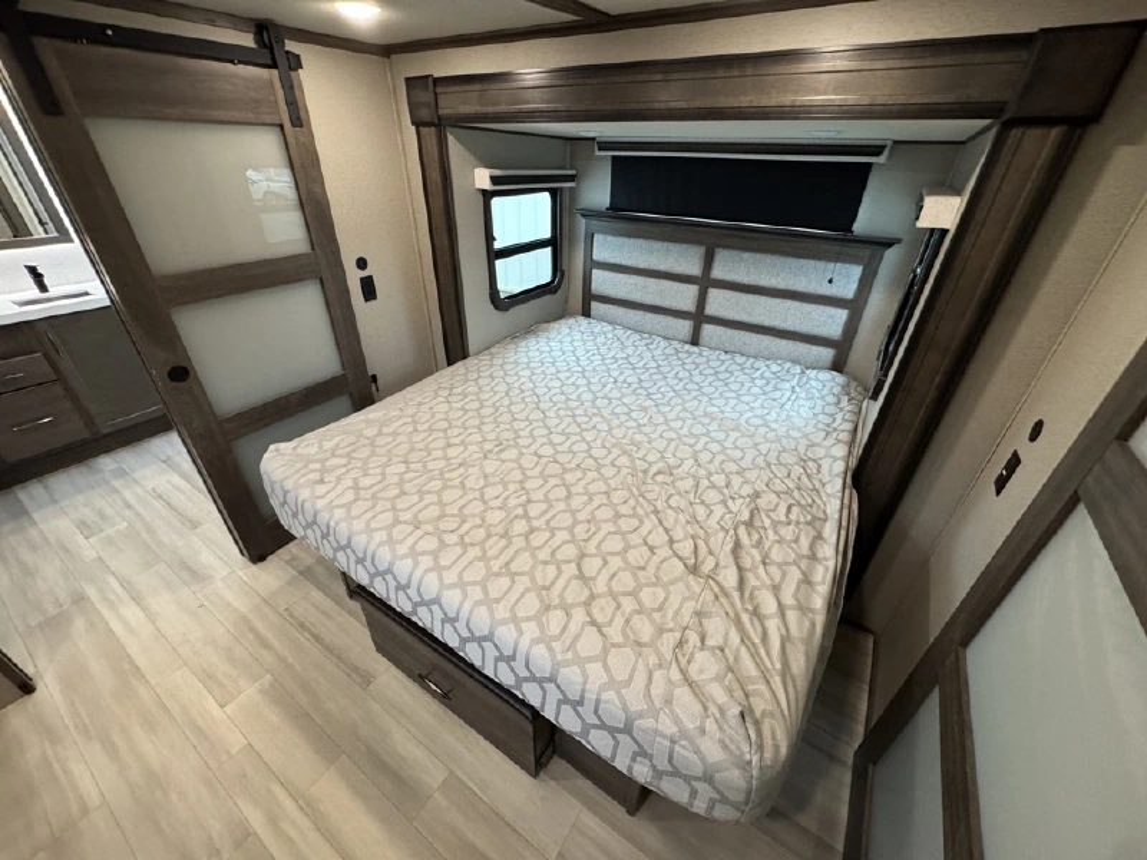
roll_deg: -1.2
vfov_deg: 85.7
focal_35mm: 14
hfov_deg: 102.1
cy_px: 430
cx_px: 574
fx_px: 464
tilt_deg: -32.5
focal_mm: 2.22
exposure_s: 1/60
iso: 320
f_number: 2.2
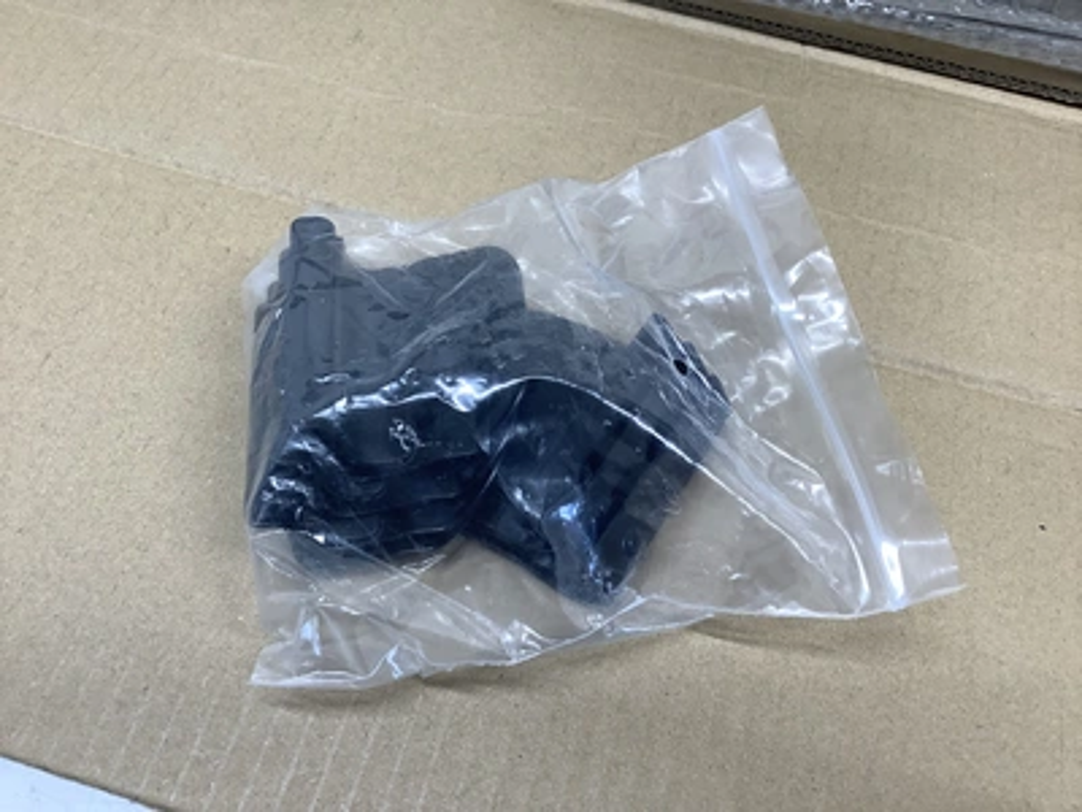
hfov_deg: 58.4
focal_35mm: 31
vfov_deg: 45.4
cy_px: 406
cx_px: 541
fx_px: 969
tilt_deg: -59.8
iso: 64
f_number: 2.4
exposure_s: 1/60
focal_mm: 3.3
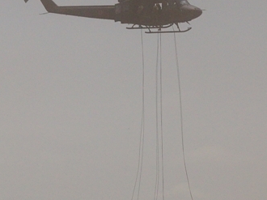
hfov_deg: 10.7
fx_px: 1432
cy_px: 98
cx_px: 134
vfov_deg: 8.0
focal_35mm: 186
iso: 800
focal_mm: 85
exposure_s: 1/6400
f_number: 9
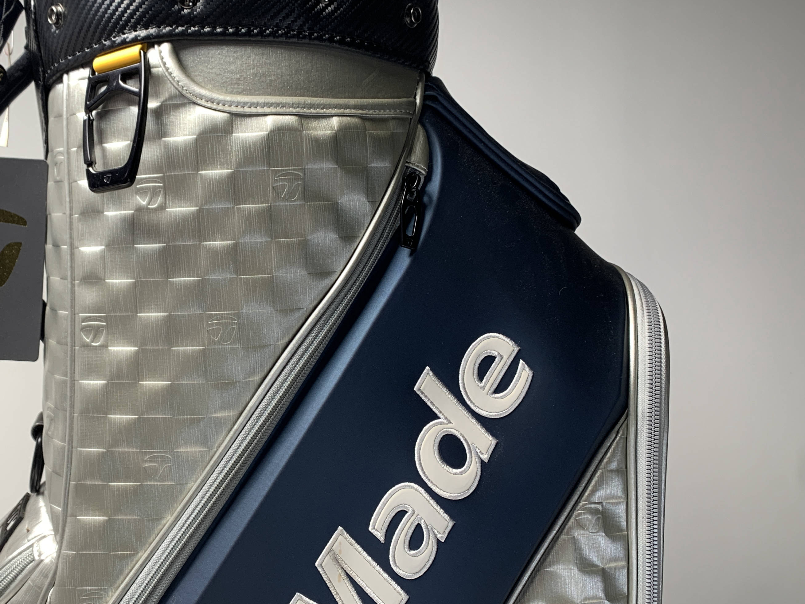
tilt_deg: -4.5
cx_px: 202
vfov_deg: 36.0
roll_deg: +0.2
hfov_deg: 45.2
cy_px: 310
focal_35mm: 40
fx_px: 930
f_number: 1.8
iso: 64
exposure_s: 1/120
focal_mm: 4.25
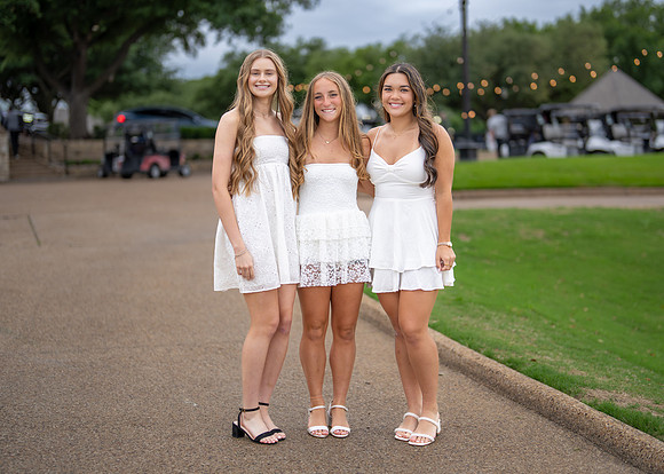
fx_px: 1110
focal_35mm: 59
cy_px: 218
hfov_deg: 33.3
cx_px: 356
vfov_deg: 24.1
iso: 125
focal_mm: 50
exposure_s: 1/1600
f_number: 1.2
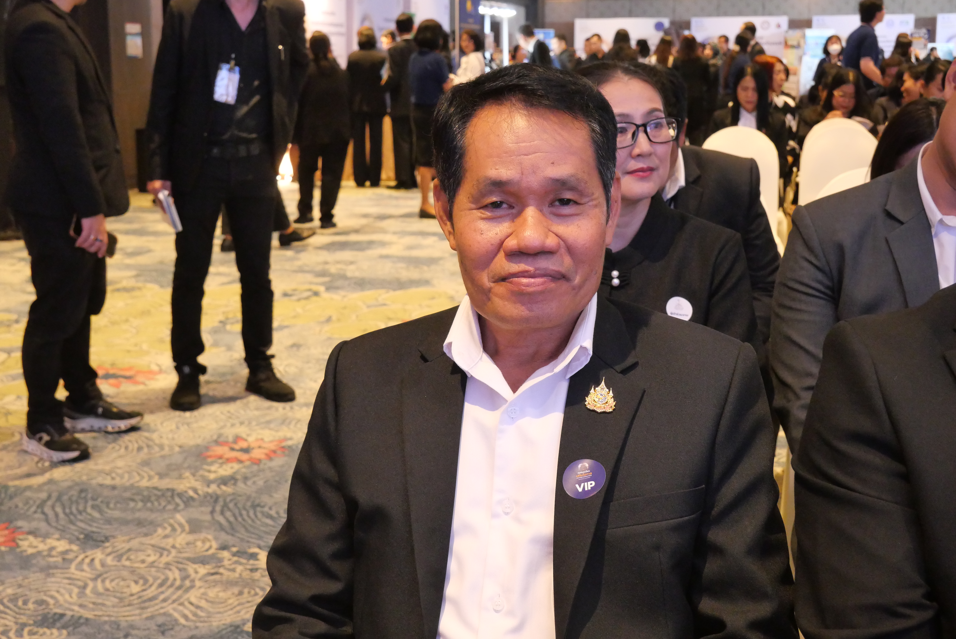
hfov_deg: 41.9
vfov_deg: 28.7
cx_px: 478
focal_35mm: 47
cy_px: 320
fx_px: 1249
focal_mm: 23
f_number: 5.6
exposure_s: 1/40
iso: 3200
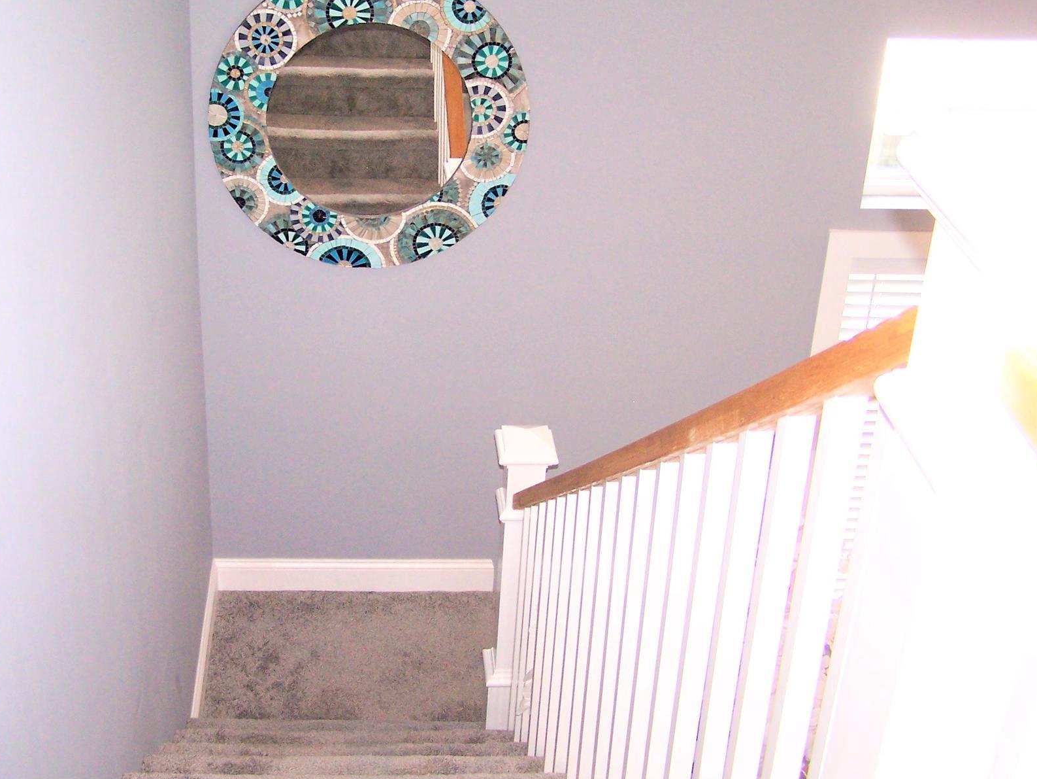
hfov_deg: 38.6
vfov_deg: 29.6
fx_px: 1468
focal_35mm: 49
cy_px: 334
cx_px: 377
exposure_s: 1/60
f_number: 2.8
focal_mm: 6.3
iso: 140
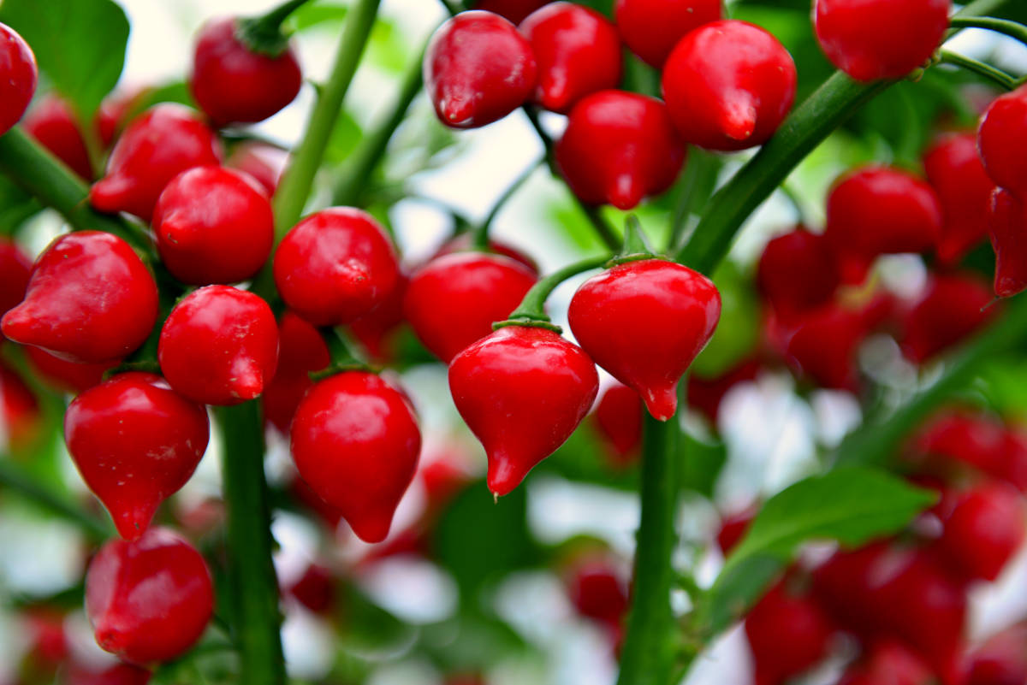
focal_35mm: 70
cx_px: 514
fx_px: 1998
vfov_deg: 19.5
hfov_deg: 28.8
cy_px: 342
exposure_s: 1/250
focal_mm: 70
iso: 500
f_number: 3.5
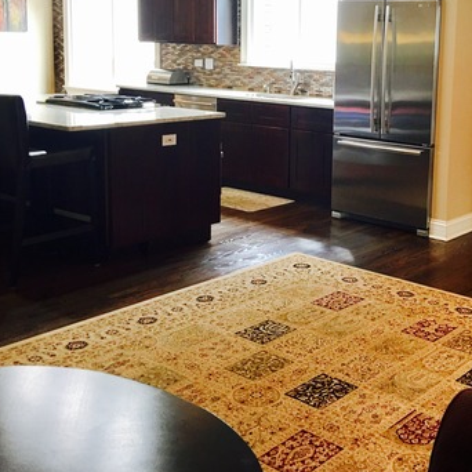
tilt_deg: -8.0
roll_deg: -1.1
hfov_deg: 34.9
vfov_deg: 35.0
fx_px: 740
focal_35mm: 48
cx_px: 331
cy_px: 155
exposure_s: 1/15
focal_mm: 4.15
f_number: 2.2
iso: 50
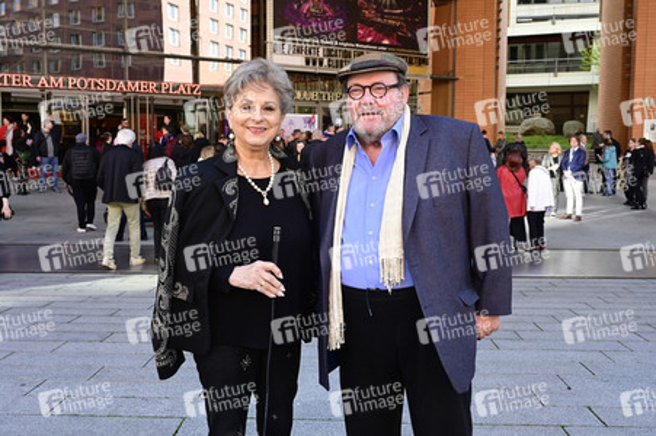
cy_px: 218
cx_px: 328
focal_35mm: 34
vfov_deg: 39.4
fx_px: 610
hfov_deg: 56.5
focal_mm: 33.5
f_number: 7.1
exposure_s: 1/200
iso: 800
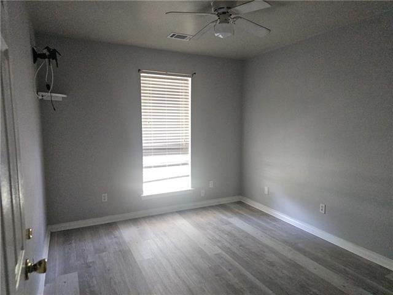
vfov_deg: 58.9
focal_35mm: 23
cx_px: 196
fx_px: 261
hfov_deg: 73.9
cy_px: 148
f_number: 1.7
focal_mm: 6.3
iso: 800
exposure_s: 1/170
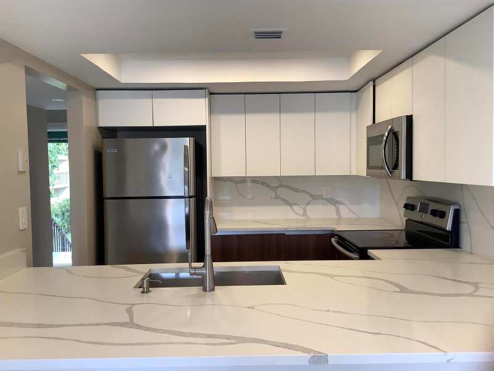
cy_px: 186
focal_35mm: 31
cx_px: 247
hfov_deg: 58.4
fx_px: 442
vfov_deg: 45.4
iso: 100
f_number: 2.4
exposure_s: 1/60
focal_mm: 3.3
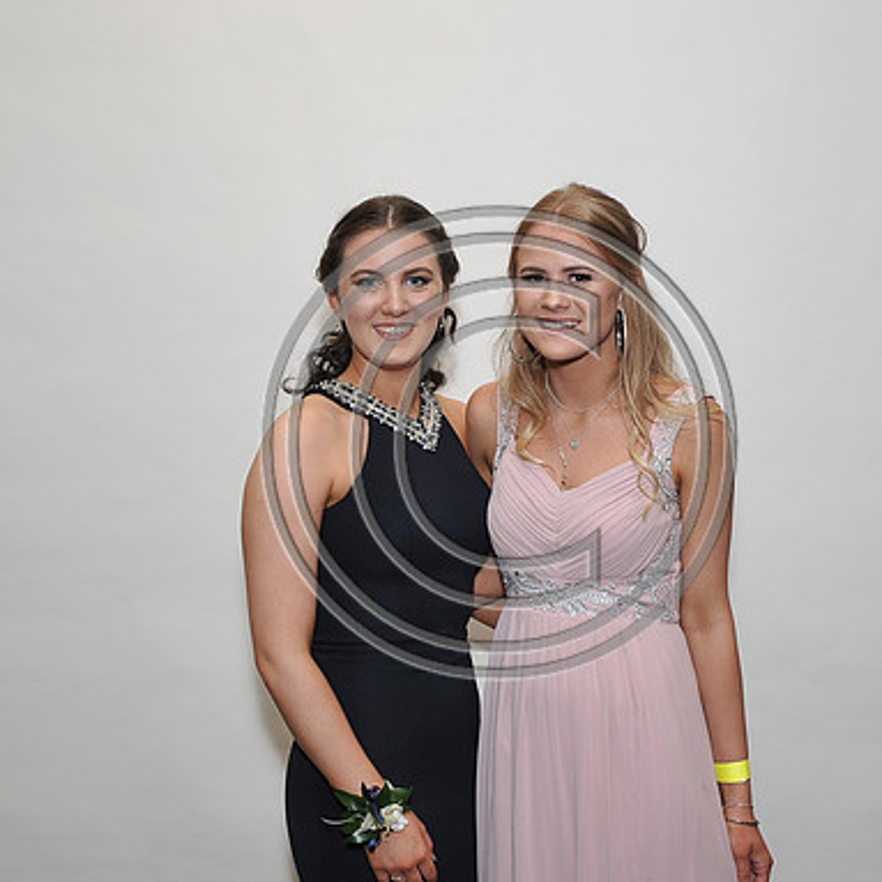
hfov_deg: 31.6
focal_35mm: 54
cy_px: 442
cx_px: 497
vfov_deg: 31.6
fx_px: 1557
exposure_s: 1/60
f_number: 6.3
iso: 800
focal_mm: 42
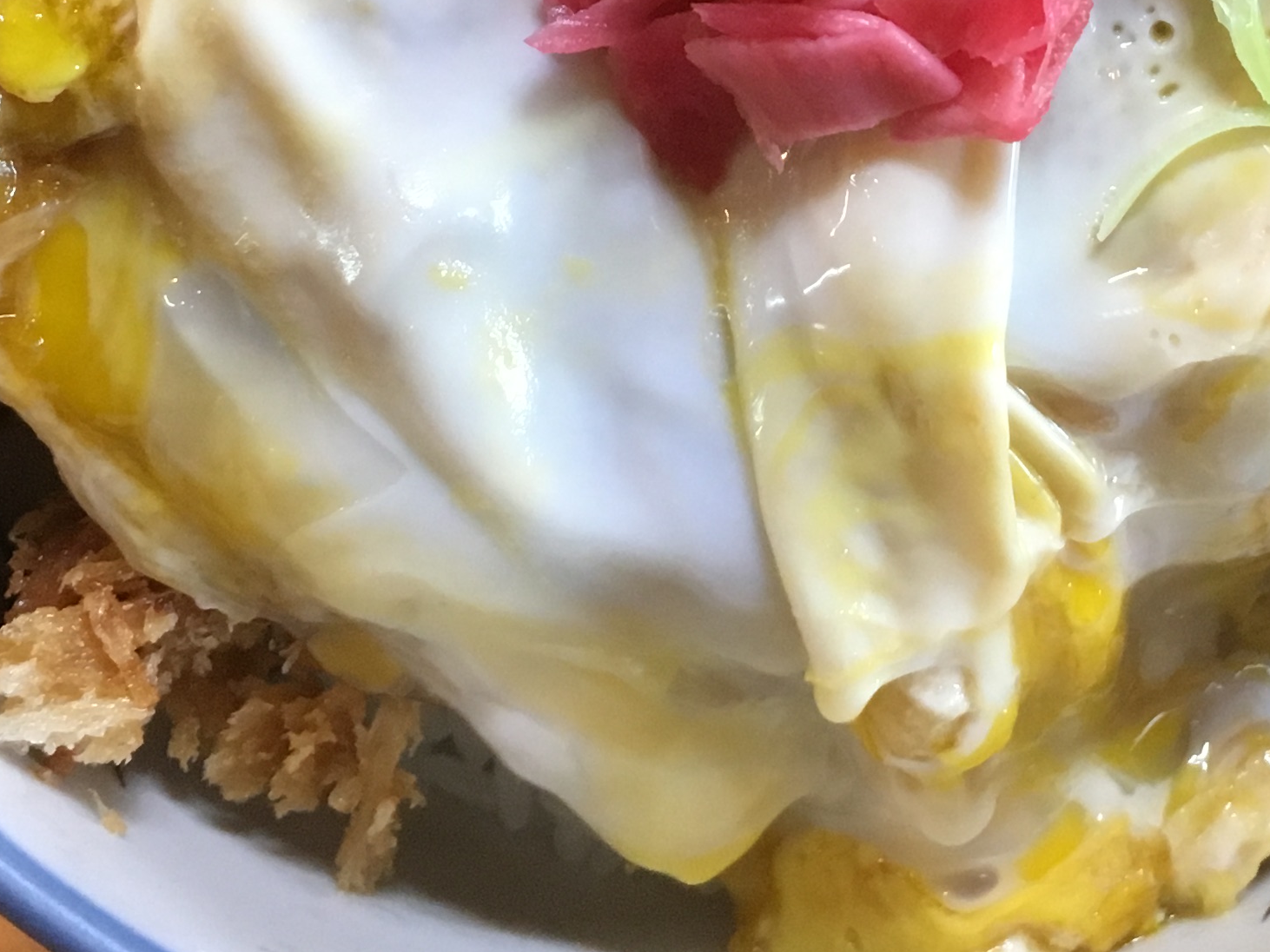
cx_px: 976
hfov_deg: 24.1
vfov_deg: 17.9
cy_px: -60
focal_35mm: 80
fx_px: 2935
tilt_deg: -73.1
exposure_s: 1/30
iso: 125
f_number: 2.2
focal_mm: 4.15
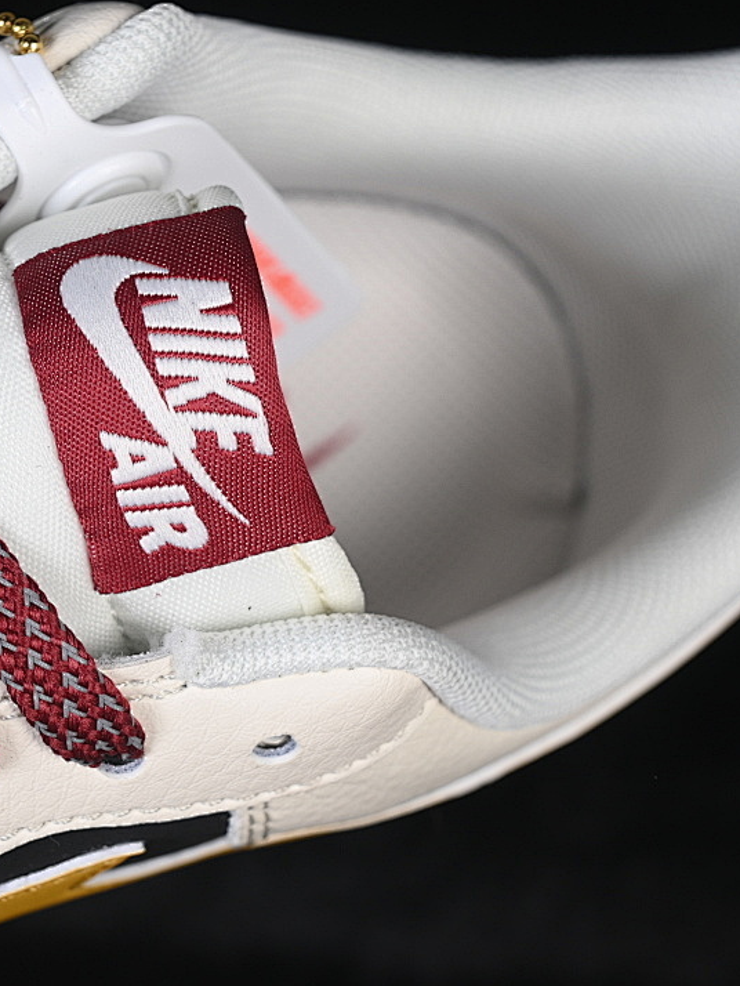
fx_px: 3105
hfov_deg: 13.5
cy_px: 490
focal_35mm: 109
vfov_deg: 18.0
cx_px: 112
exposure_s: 1/80
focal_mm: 50
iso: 160
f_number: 7.1
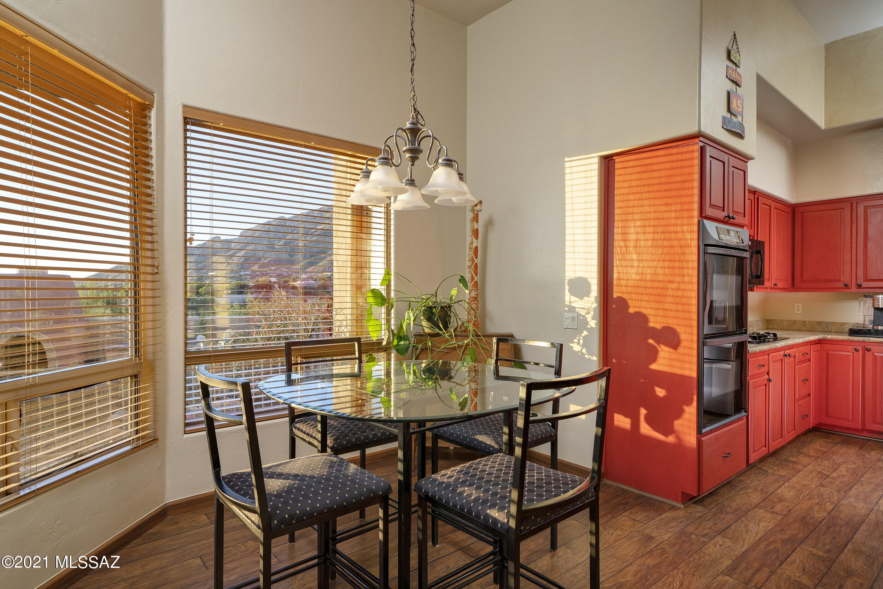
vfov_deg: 64.5
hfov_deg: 86.9
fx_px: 466
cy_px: 294
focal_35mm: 19
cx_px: 442
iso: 200
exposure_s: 1/30
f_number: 7.1
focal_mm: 19
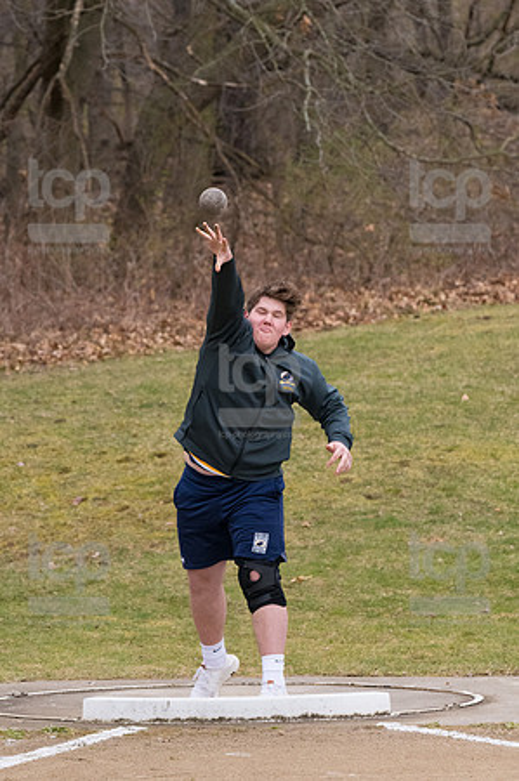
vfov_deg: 8.3
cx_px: 260
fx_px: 5353
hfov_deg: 5.6
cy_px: 390
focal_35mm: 247
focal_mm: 165
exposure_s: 1/2000
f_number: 5
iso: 2000
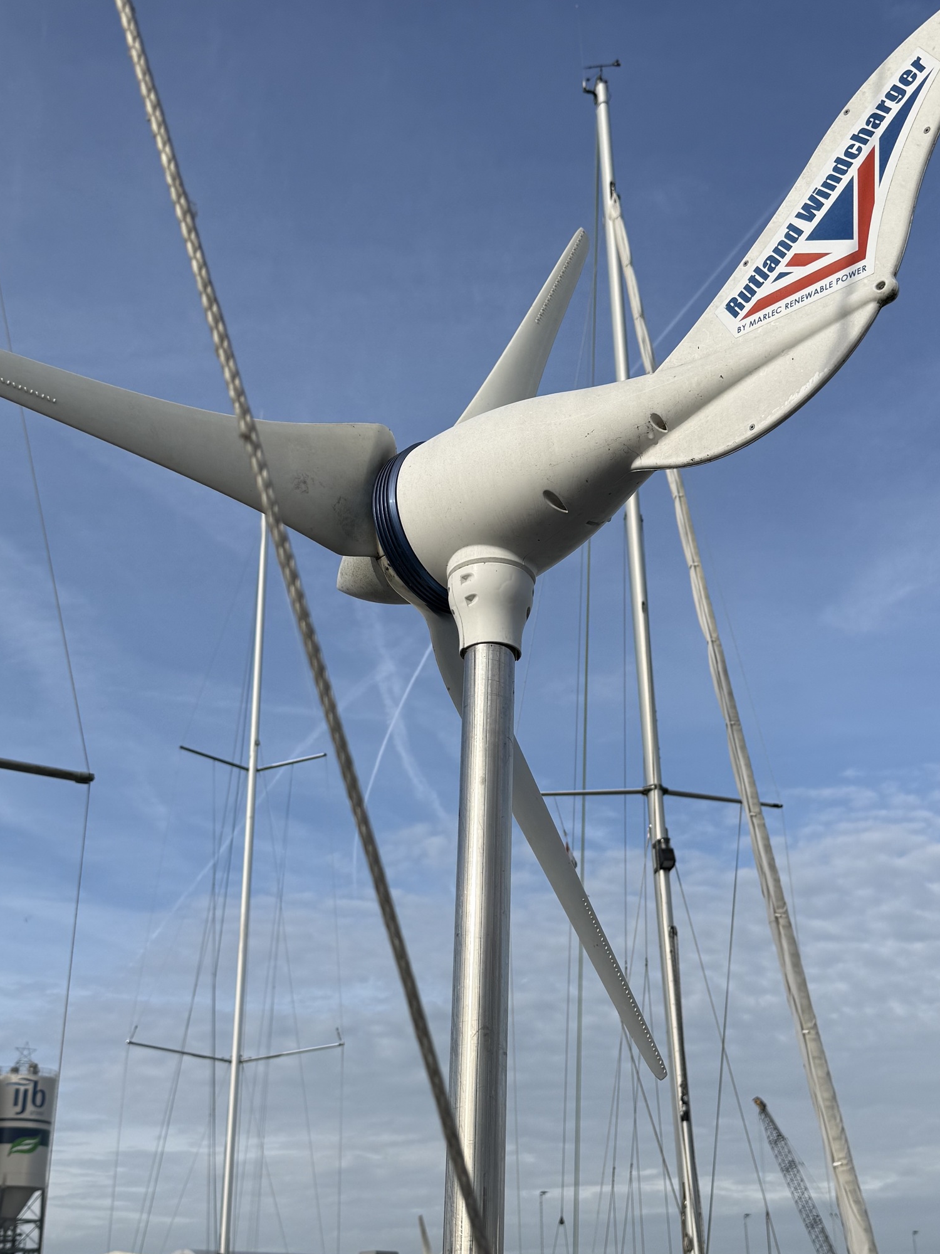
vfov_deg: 46.6
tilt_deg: +22.3
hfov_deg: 35.9
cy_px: 736
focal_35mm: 40
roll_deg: -0.1
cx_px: 505
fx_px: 1448
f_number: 1.78
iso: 80
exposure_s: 1/4673
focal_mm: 6.76
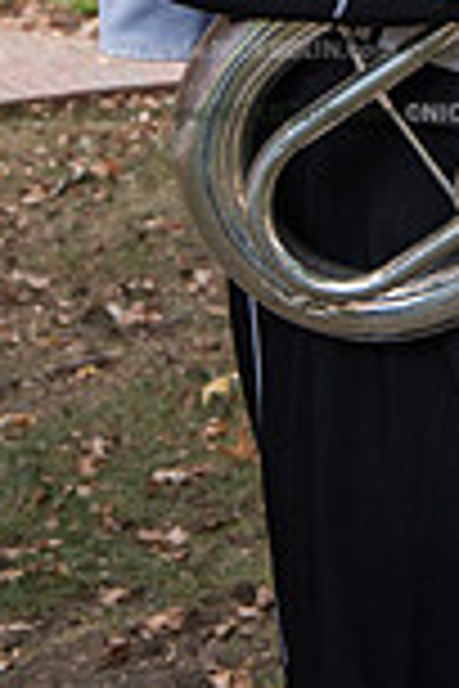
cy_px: -319
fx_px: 2926
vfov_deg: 12.8
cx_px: 608
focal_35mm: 153
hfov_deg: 8.8
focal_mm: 52
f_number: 8
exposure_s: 1/100
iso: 500
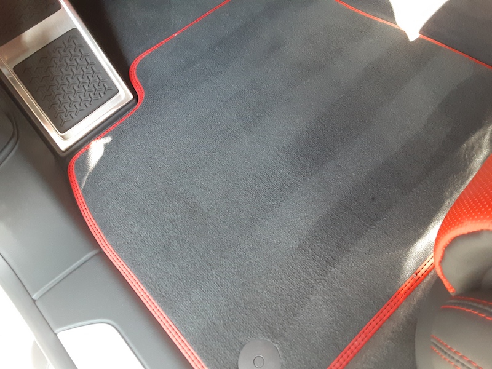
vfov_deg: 51.4
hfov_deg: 65.3
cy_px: 184
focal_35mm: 27
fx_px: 384
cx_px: 246
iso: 200
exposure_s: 1/40
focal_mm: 2.91
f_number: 1.9
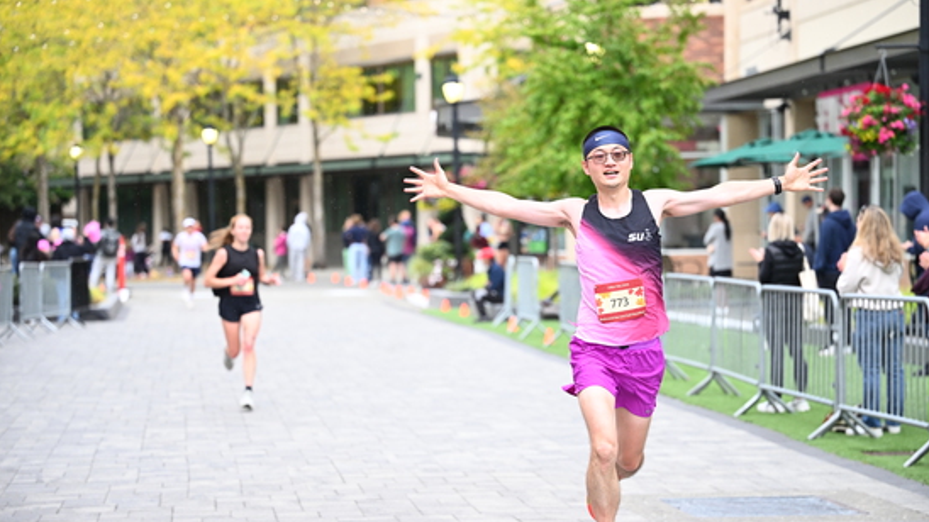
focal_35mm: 101
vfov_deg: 12.0
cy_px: 303
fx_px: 2487
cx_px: 464
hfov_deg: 21.2
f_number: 2.8
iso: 1250
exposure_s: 1/1250
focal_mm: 96
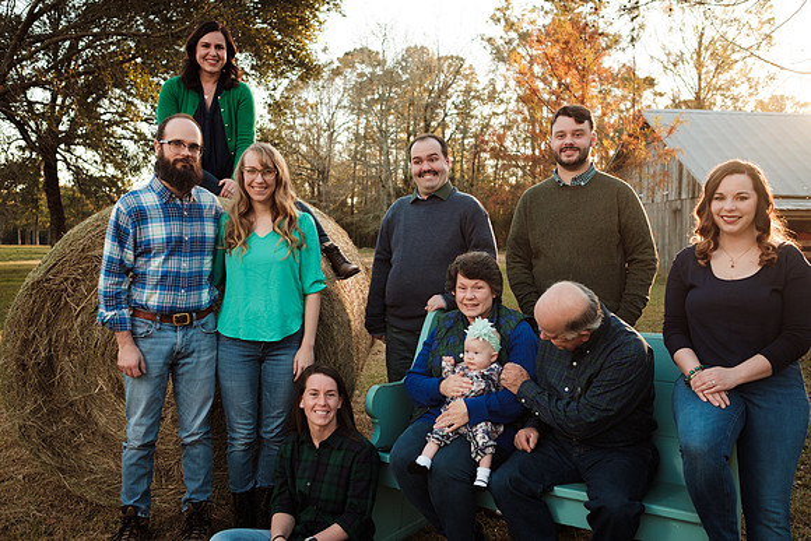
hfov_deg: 54.4
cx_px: 406
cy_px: 270
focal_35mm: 35
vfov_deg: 37.9
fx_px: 789
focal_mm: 23
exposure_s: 1/250
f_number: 2.8
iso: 200
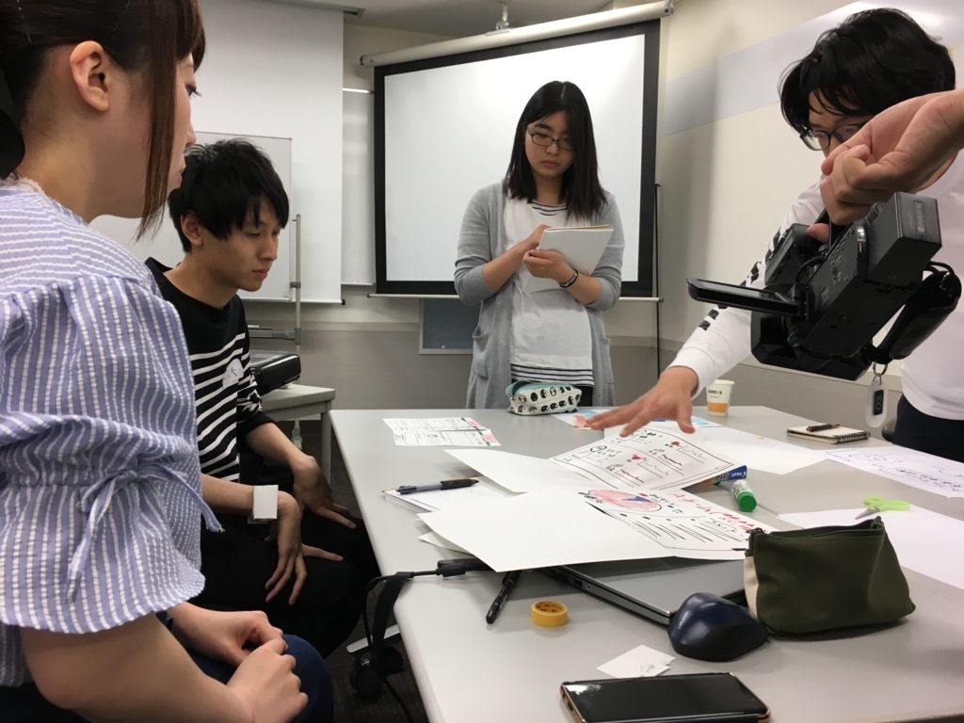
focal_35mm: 29
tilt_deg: -5.7
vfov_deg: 48.2
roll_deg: -2.4
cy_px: 362
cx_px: 482
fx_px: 808
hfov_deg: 61.7
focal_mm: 4.15
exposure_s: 1/30
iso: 25
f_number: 2.2
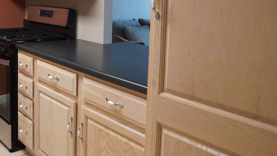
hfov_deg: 49.6
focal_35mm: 40
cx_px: 91
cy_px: 27
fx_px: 294
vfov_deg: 28.9
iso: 100
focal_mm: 16
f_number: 8
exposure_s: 1/4
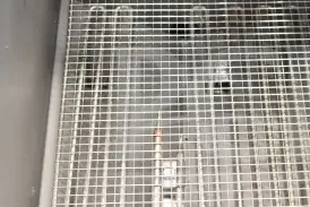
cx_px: 214
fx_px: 604
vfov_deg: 19.4
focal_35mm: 70
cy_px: 136
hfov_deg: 28.5
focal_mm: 21
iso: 2800
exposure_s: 1/30
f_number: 3.8
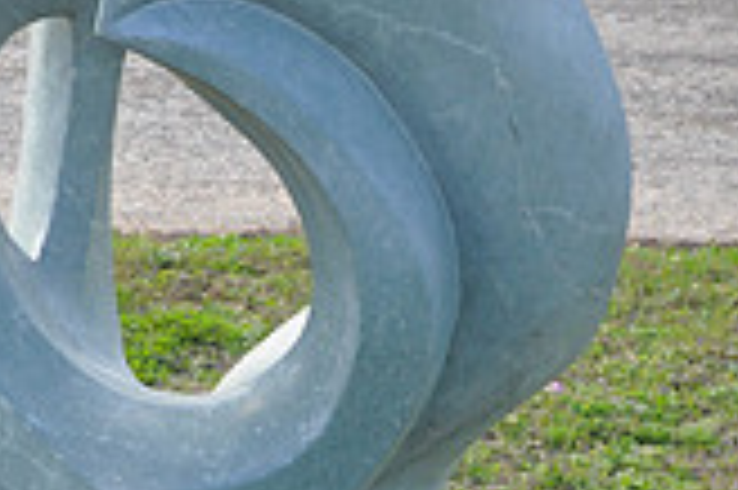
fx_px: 2396
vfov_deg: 11.6
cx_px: 238
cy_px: 429
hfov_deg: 17.5
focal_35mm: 117
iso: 200
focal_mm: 22
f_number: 6.3
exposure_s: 1/160
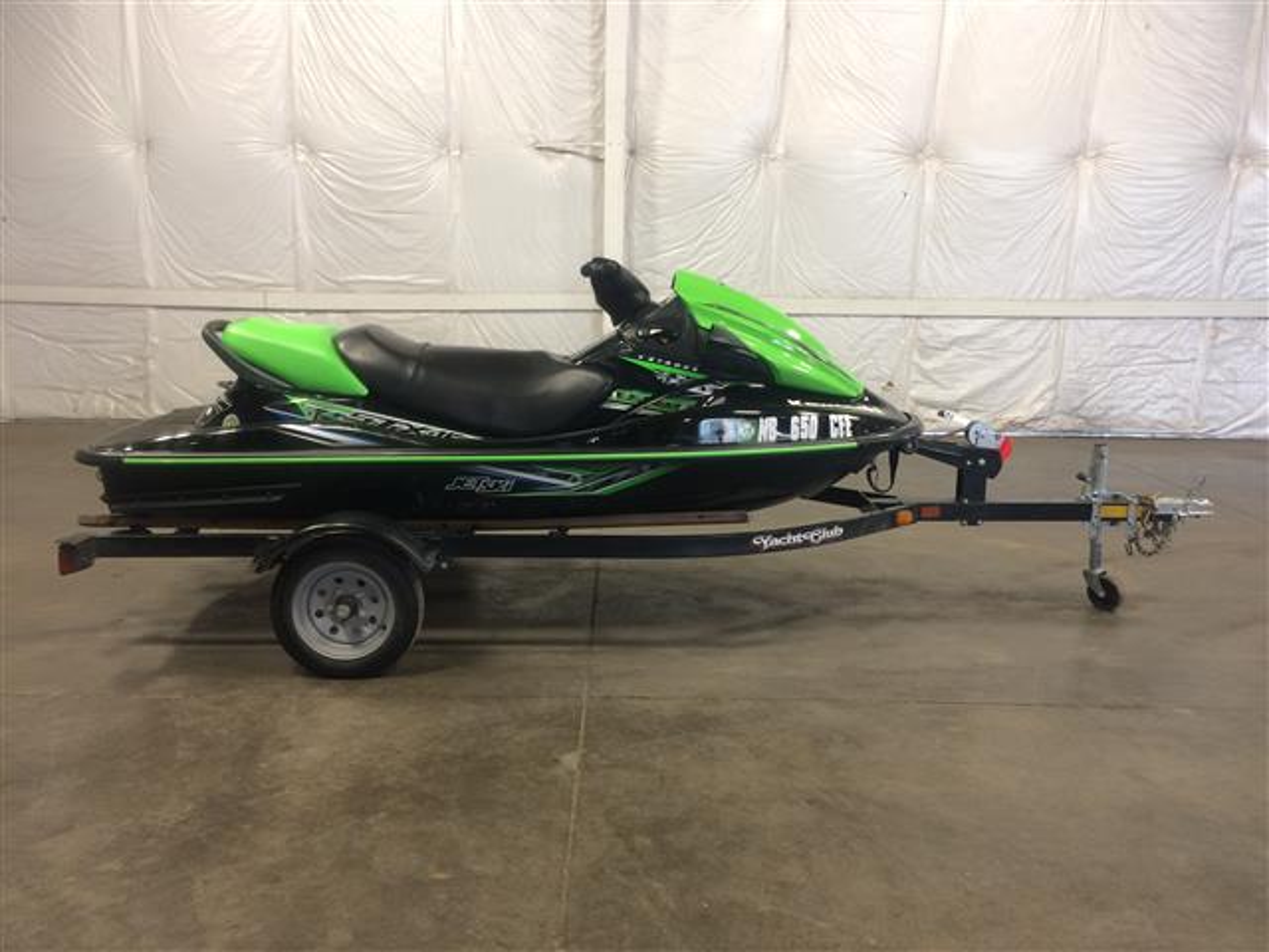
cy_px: 476
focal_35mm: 29
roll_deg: -0.7
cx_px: 634
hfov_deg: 61.7
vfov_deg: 48.2
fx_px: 1063
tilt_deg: -12.0
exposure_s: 1/30
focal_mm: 4.15
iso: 64
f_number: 2.2
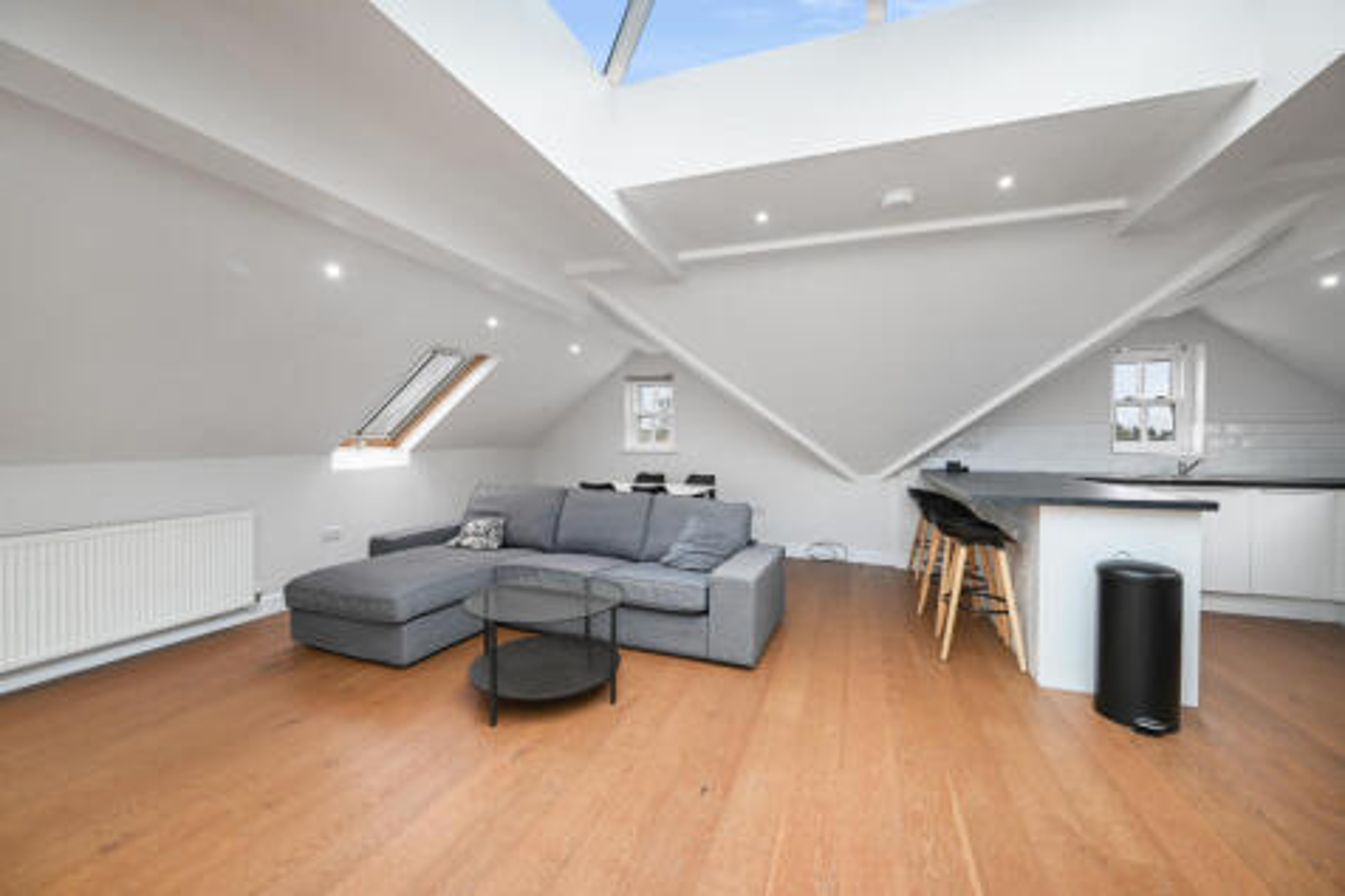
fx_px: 523
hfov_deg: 104.3
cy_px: 448
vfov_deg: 81.2
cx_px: 672
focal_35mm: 14
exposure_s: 1/20
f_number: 7.1
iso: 100
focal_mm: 14
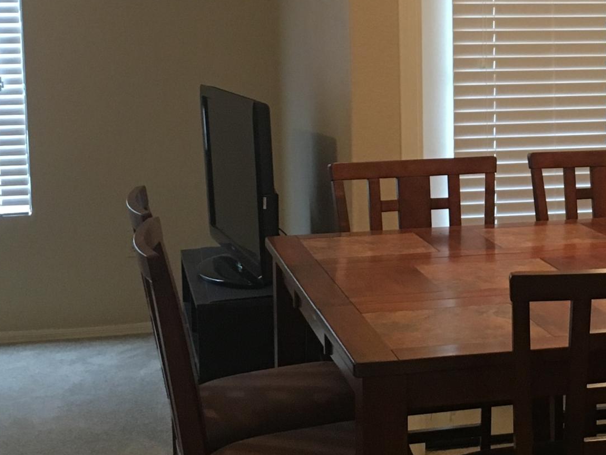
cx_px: 551
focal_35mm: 80
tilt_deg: -6.9
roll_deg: +1.6
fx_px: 1401
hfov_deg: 23.7
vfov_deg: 18.4
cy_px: 148
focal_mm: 4.15
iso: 125
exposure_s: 1/30
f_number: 2.2
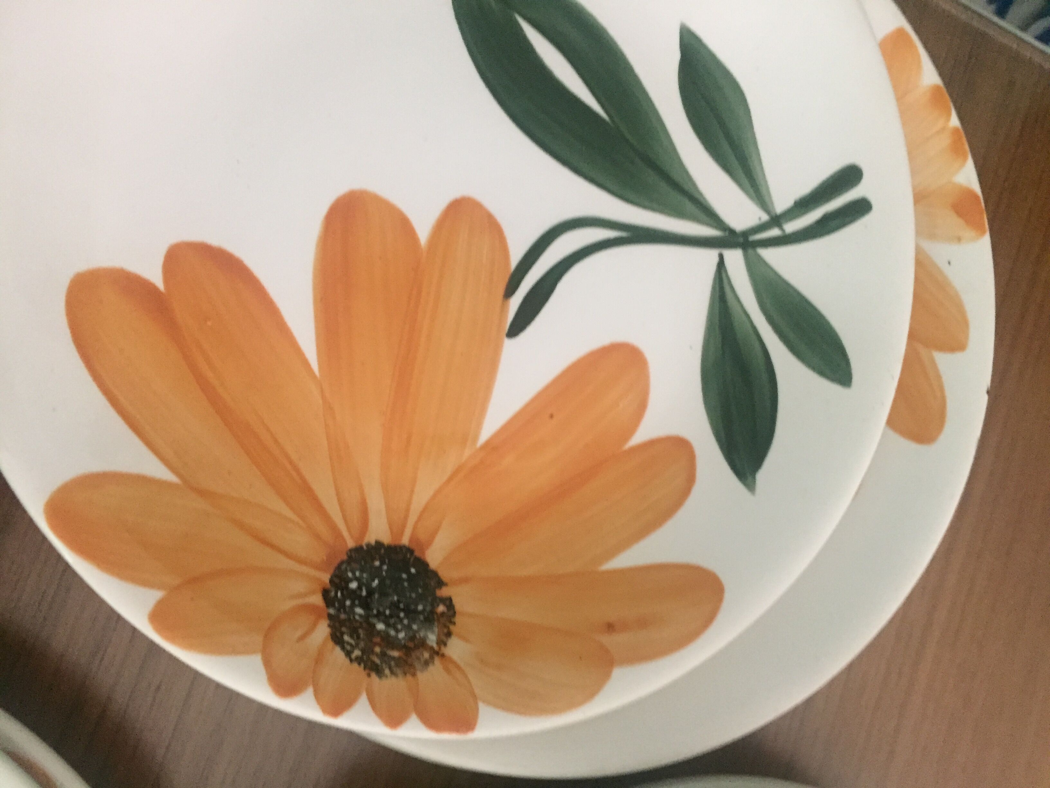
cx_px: 525
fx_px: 880
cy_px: 394
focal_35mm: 29
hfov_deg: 61.7
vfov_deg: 48.2
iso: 250
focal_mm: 4.15
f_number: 2.2
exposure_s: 1/17
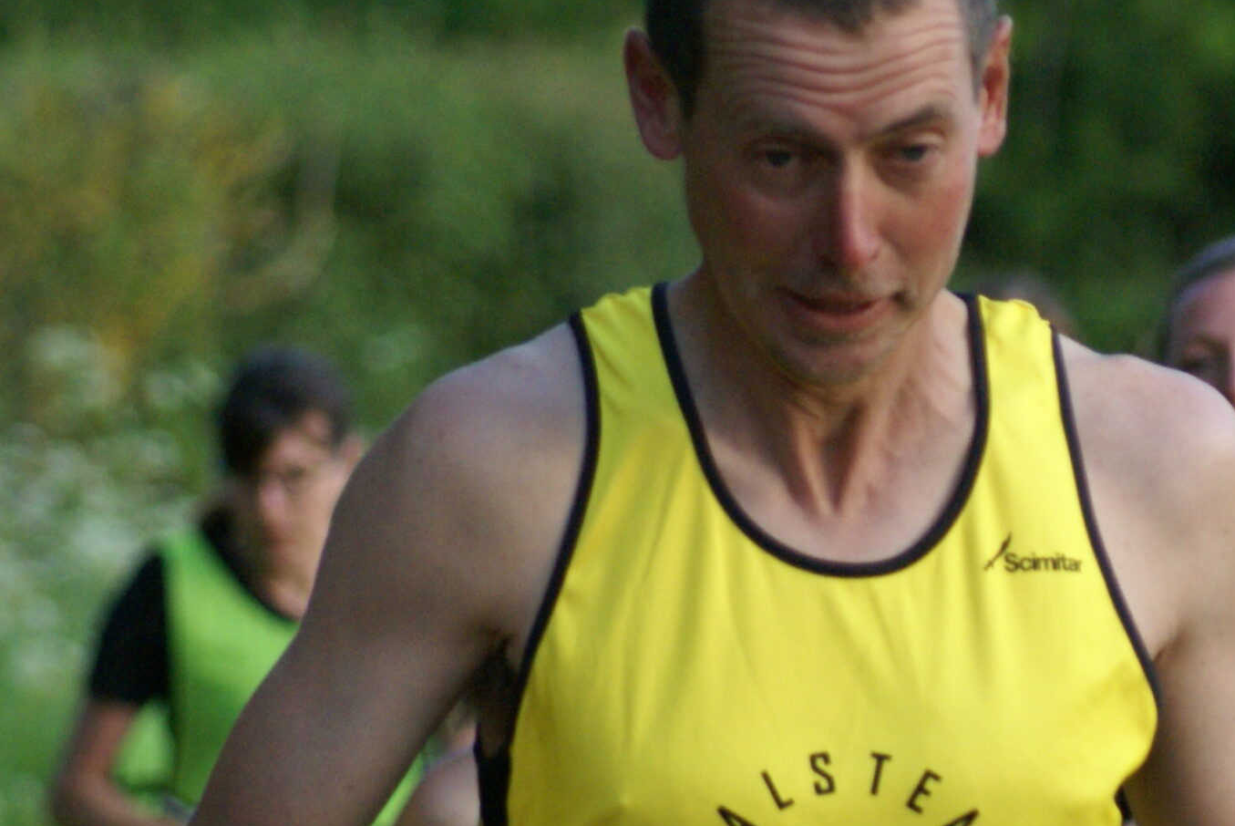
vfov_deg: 2.7
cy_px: 523
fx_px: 17510
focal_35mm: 510
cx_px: 897
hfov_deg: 4.0
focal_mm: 180
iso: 800
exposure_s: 1/500
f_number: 5.6
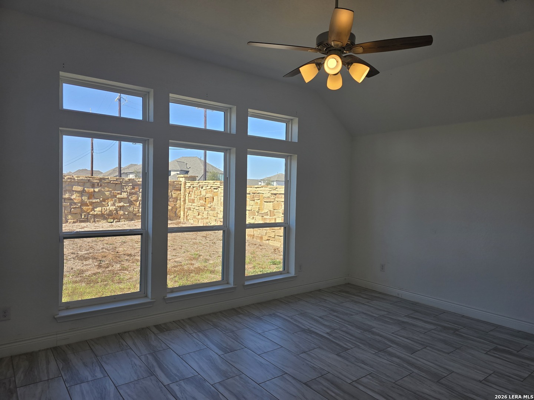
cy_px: 200
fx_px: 355
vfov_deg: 58.9
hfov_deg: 73.9
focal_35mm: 23
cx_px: 267
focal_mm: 6.3
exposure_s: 1/196
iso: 12
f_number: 1.7
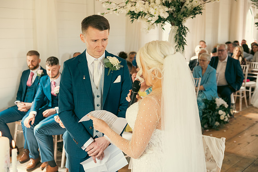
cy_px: 86
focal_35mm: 48
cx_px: 129
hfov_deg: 41.1
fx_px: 344
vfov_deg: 28.1
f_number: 3.5
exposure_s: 1/160
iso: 640
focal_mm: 48
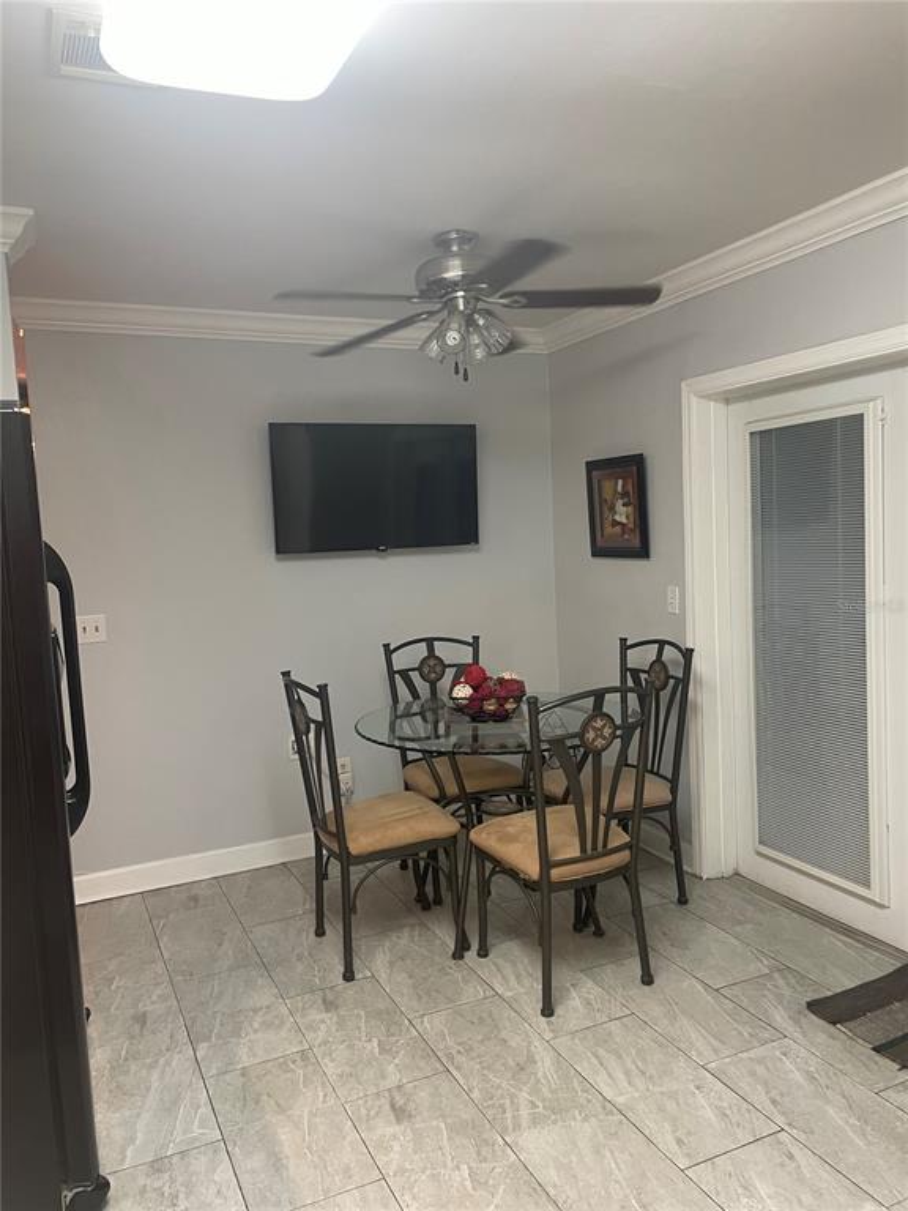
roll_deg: +2.5
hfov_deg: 53.1
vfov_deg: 67.3
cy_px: 606
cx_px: 454
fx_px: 909
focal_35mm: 26
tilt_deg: -5.7
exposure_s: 1/60
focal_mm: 4.2
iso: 125
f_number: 1.6
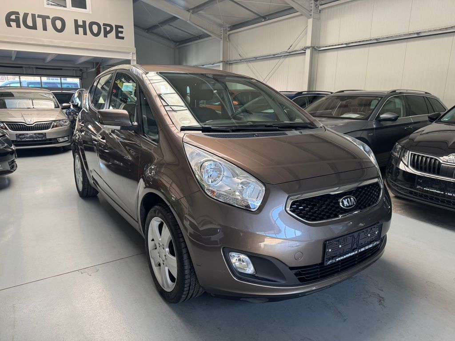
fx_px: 315
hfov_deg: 71.6
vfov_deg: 56.8
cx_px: 228
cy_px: 170
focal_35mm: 24
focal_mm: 6.76
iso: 200
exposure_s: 1/121
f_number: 1.78
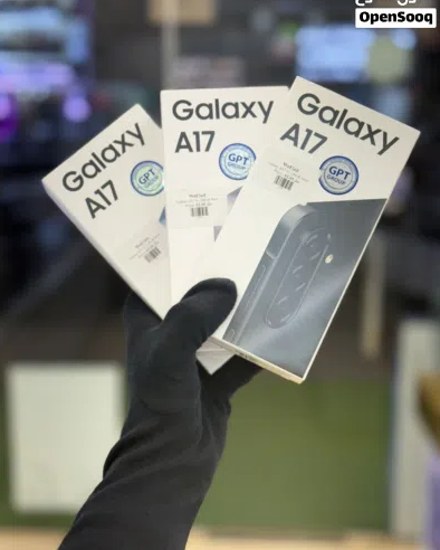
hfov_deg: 27.6
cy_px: 281
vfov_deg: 34.1
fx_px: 895
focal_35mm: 55
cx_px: 218
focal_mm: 5.96
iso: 40
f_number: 1.6
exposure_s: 1/333
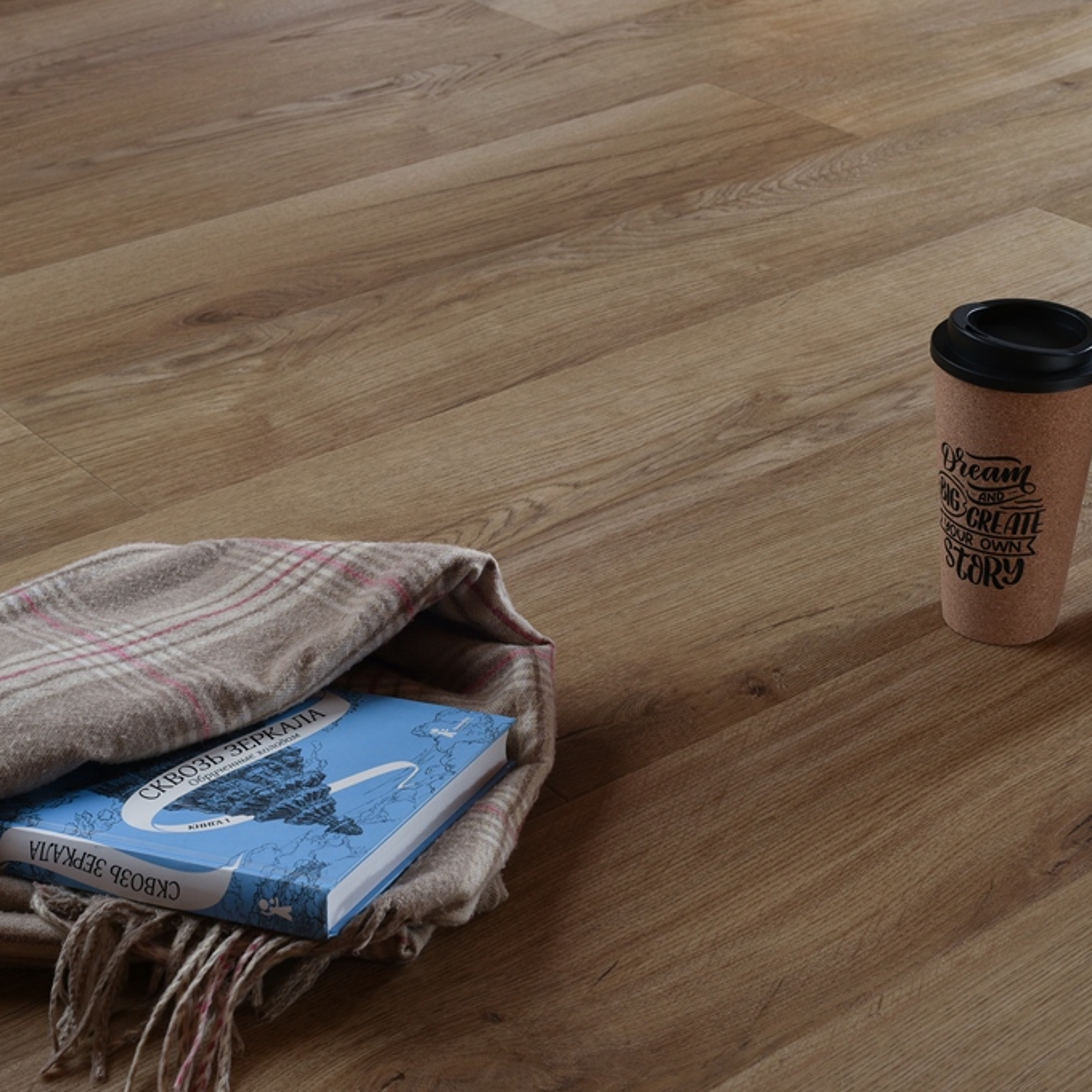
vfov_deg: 26.9
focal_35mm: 64
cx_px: 541
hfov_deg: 26.9
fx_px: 2284
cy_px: 544
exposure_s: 1/100
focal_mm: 50
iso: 400
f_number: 13
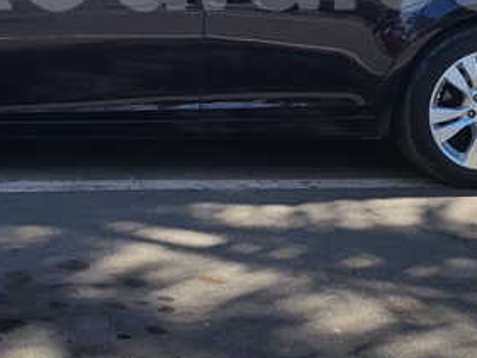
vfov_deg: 19.0
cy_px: -44
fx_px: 1020
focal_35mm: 74
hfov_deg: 26.0
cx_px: 117
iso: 40
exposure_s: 1/1311
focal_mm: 5.4
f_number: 1.8
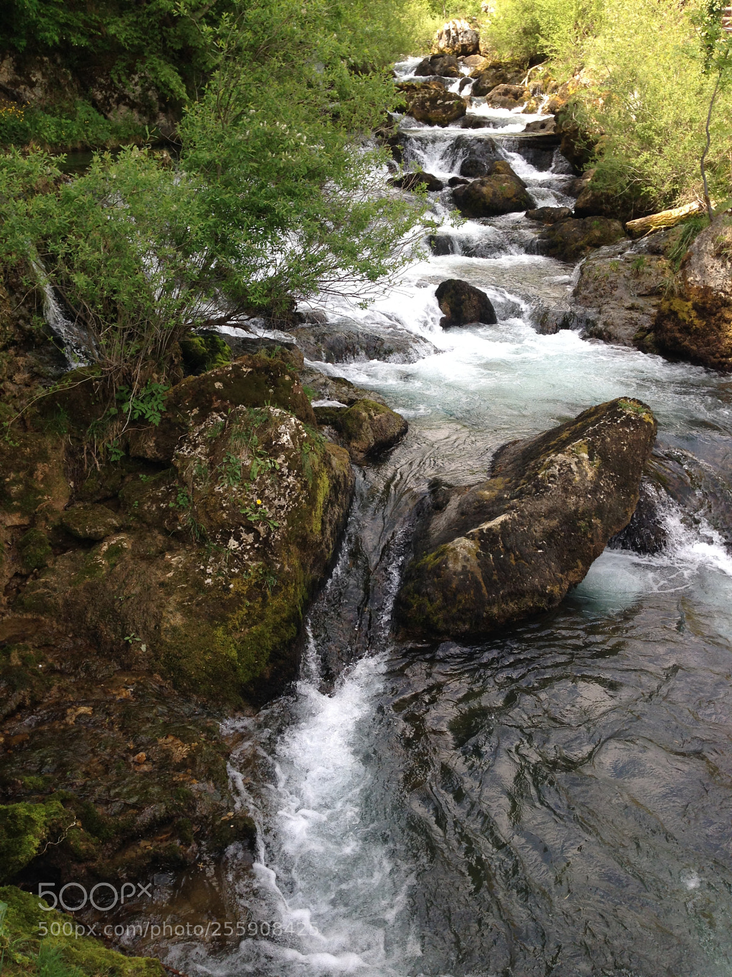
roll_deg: -1.5
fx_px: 930
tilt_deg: -20.8
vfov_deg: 55.4
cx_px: 366
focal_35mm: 33
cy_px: 488
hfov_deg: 42.9
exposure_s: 1/298
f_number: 2.4
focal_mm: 4.12
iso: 50
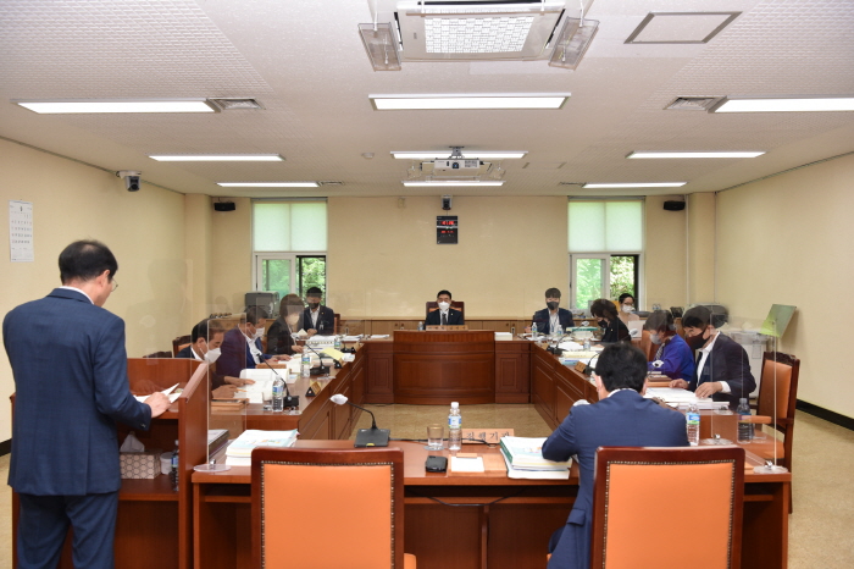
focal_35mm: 31
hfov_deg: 60.3
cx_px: 427
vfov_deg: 42.3
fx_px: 735
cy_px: 284
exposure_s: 1/100
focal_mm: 31
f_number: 5
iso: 800
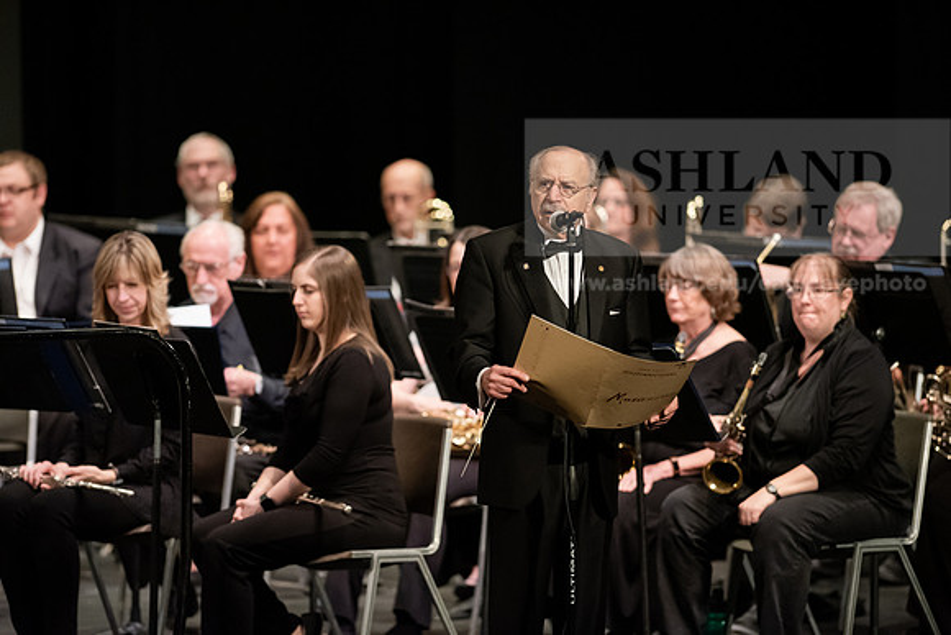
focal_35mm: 300
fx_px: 7926
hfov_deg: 6.9
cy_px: 318
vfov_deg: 4.6
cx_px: 476
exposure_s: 1/250
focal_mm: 300
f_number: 2.8
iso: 4000
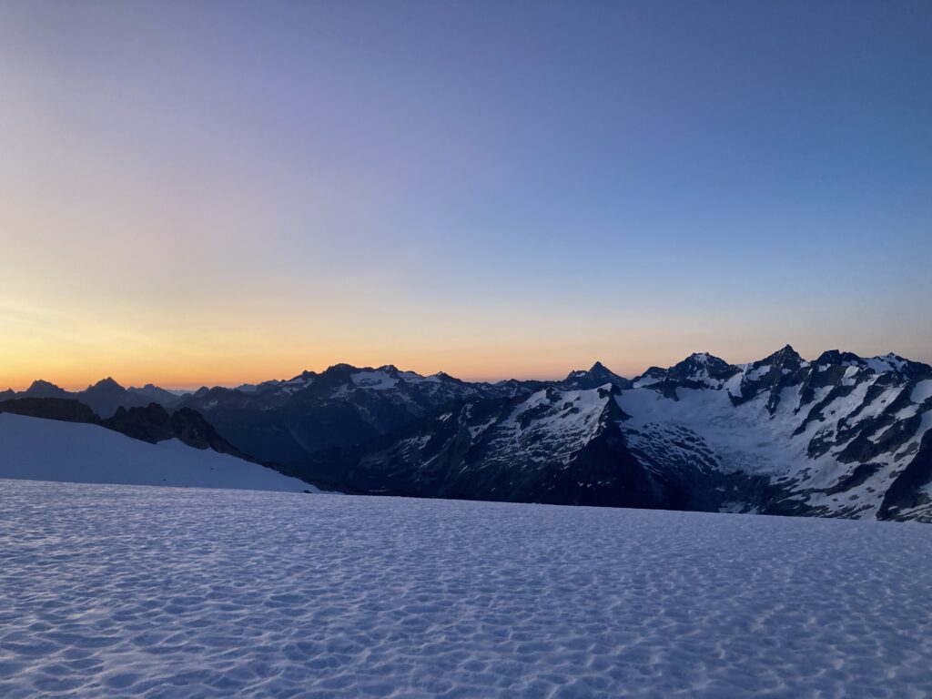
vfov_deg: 49.7
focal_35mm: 28
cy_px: 350
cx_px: 466
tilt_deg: +3.5
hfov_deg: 63.4
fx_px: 754
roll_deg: +0.8
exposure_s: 1/121
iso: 64
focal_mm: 3.99
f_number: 1.8
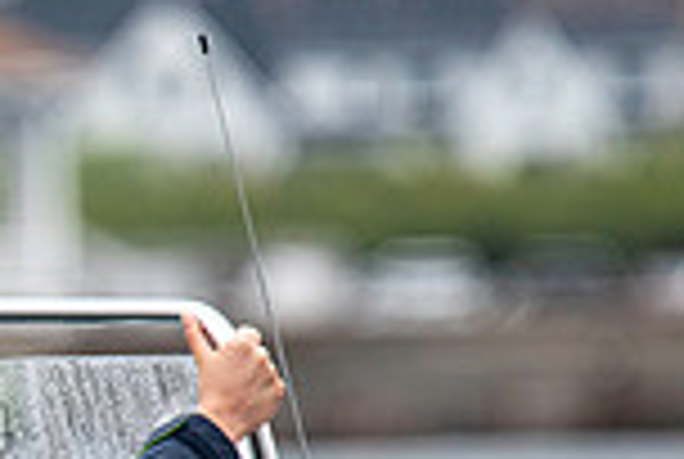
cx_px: -324
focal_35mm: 1715
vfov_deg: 0.8
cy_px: 664
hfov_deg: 1.2
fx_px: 32649
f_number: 4
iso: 250
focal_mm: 300
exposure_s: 1/2000
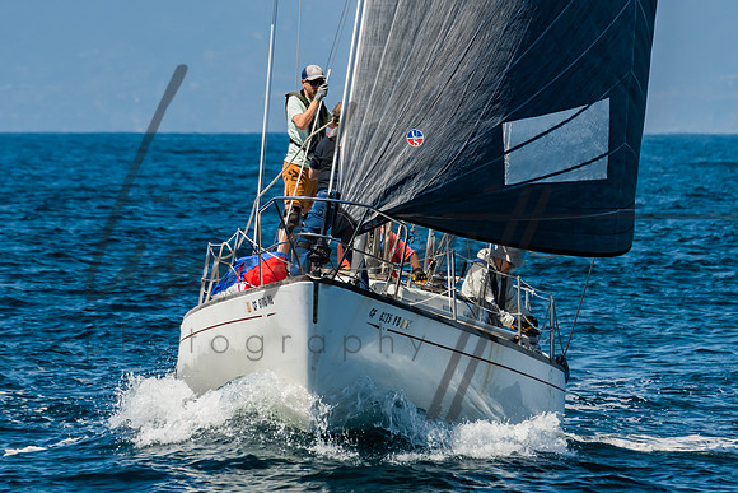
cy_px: 105
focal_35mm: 483
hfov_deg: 4.3
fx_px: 9908
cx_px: 371
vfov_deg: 2.8
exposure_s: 1/400
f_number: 6.3
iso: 160
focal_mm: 200
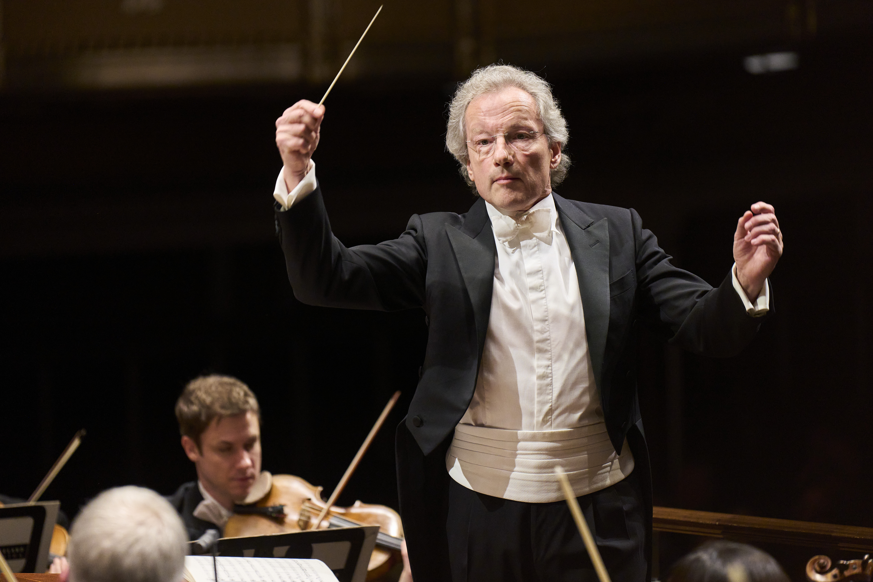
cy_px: 291
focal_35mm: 200
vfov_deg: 6.9
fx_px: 4850
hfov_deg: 10.3
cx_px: 436
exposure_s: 1/500
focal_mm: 200
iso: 5000
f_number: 3.2
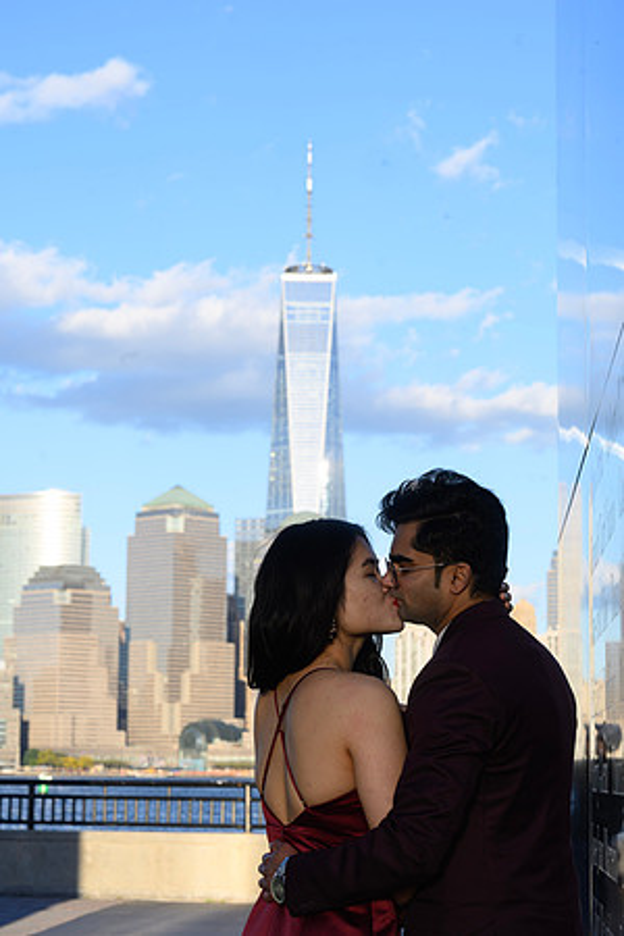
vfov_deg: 23.9
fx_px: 2210
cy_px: 468
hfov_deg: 16.1
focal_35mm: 85
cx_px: 312
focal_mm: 85
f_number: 10
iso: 160
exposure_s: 1/125
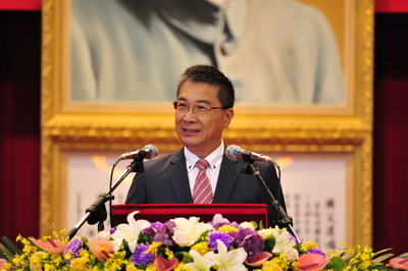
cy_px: 136
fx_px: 5662
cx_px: 204
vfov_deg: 2.7
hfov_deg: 4.1
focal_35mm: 500
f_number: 5.6
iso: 3200
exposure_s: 1/100
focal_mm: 500
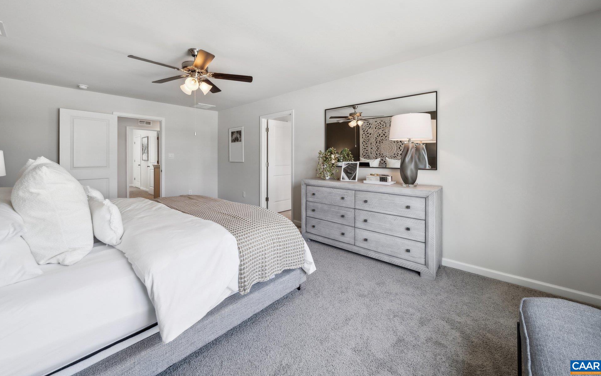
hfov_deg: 109.3
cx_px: 285
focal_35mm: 13
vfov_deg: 82.4
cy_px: 164
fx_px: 213
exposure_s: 1/20
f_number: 7.1
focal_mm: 12
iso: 160
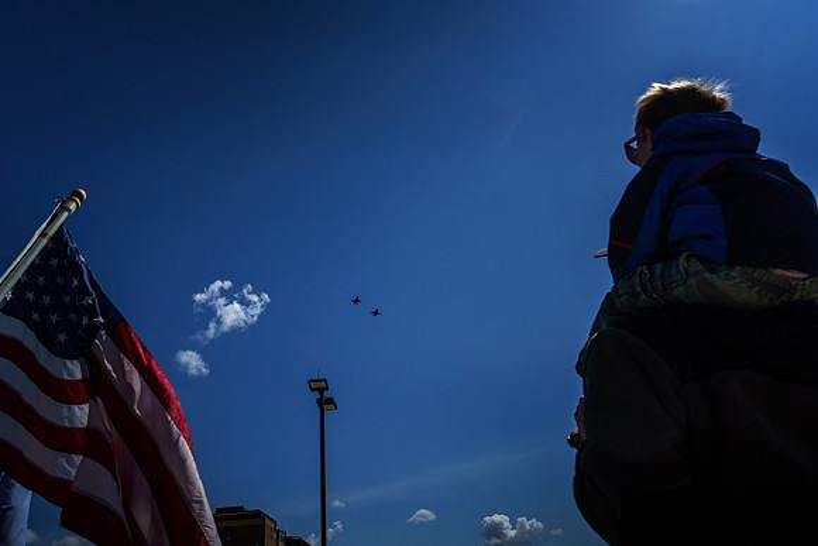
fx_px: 589
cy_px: 257
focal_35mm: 26
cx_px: 376
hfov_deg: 69.5
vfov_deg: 49.7
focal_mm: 24
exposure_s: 1/8000
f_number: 6.3
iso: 800
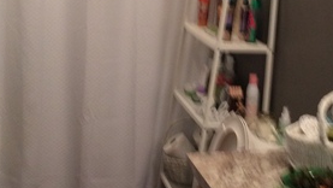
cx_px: 215
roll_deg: -0.9
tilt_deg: -12.7
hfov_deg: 28.8
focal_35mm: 73
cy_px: 59
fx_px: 645
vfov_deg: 16.5
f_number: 2.2
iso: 200
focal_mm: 4.15
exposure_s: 1/30
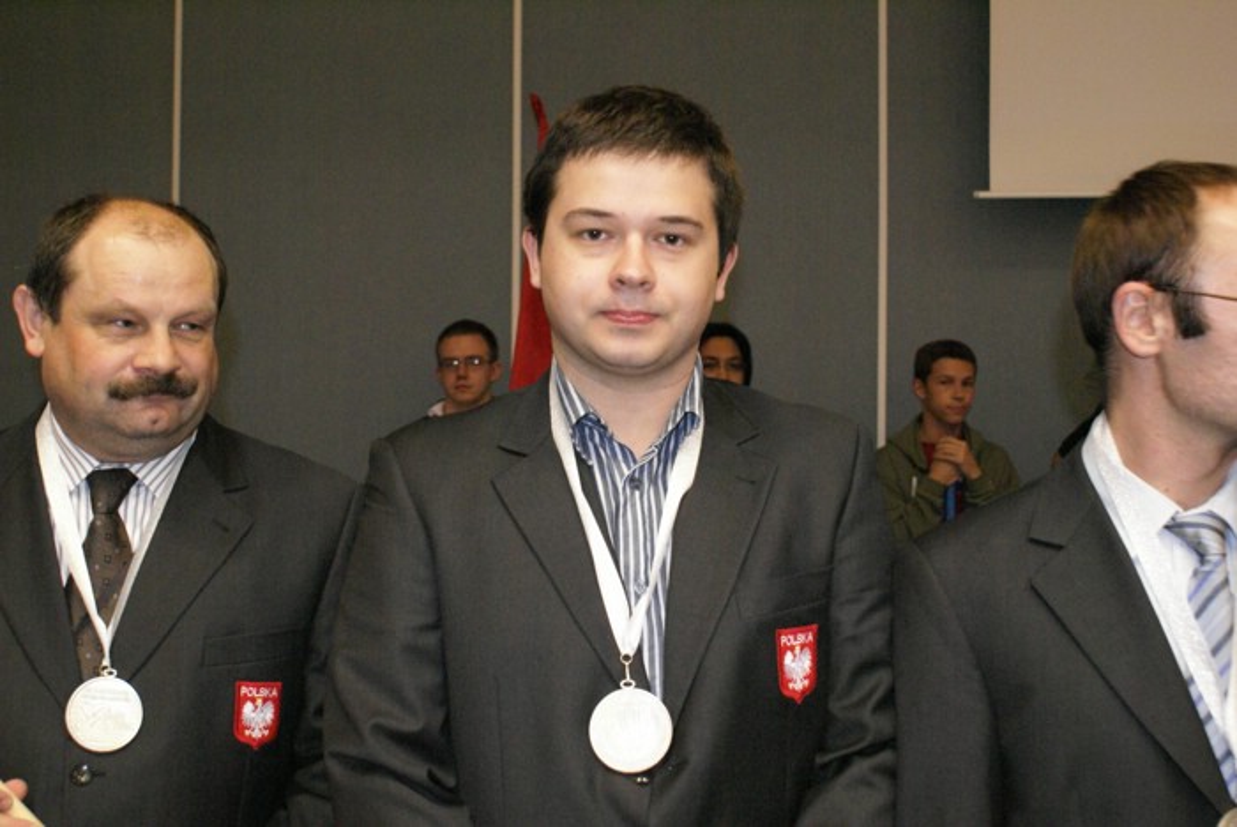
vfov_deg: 32.0
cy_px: 414
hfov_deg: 46.4
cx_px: 618
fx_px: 1444
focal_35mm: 42
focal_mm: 28
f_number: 5.6
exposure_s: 1/15
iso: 1600
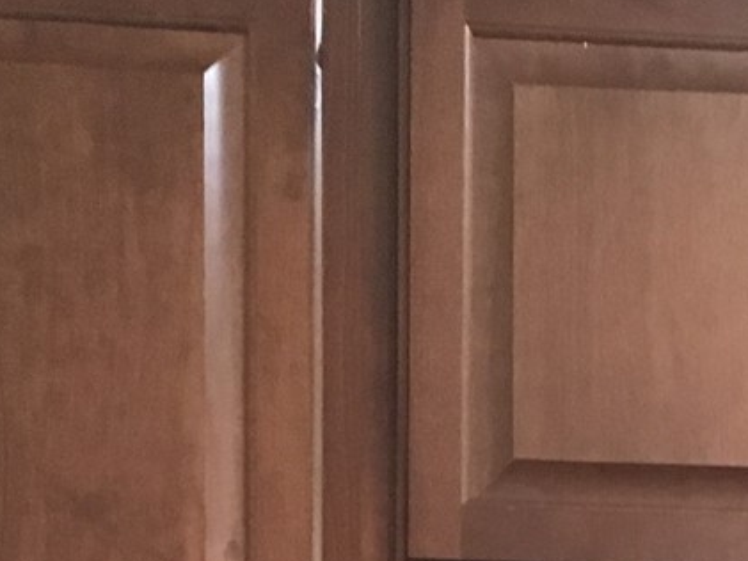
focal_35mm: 141
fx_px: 3048
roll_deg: -0.3
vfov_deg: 9.5
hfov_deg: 13.8
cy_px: 1296
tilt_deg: -6.1
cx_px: 728
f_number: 2.2
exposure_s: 1/30
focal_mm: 4.15
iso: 160
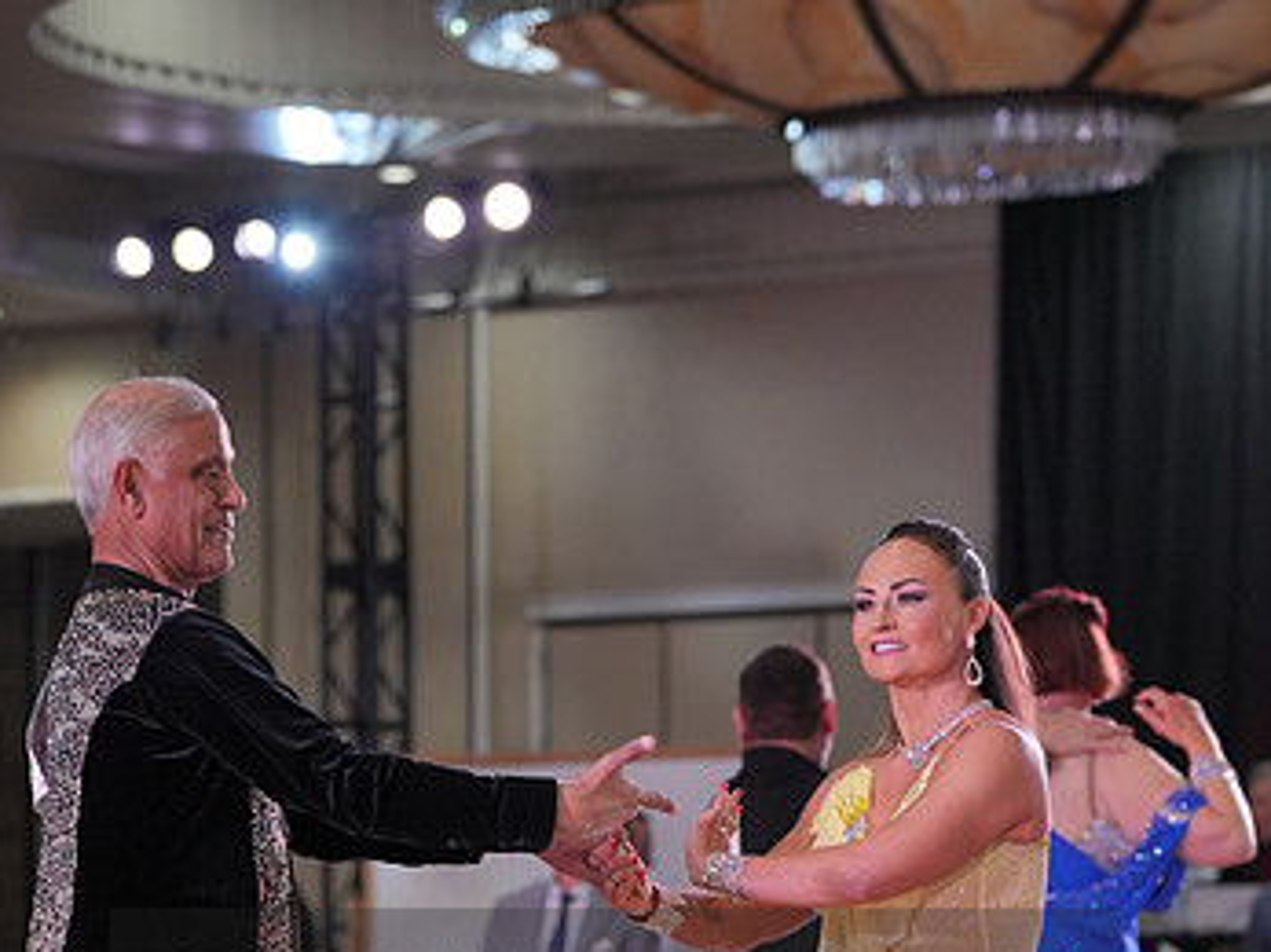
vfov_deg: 8.7
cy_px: 1033
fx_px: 6203
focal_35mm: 169
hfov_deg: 11.7
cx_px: 617
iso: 1600
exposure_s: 1/500
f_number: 4
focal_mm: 105
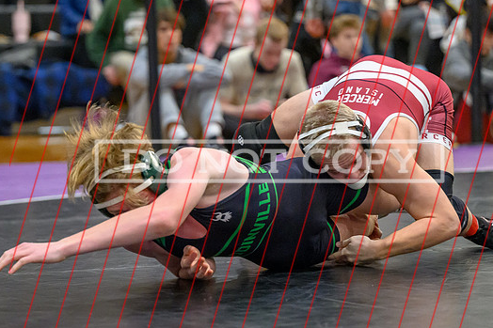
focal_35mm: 179
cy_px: 137
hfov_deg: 11.5
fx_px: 2450
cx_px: 270
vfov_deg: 7.7
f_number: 2.8
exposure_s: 1/800
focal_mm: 110
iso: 8000
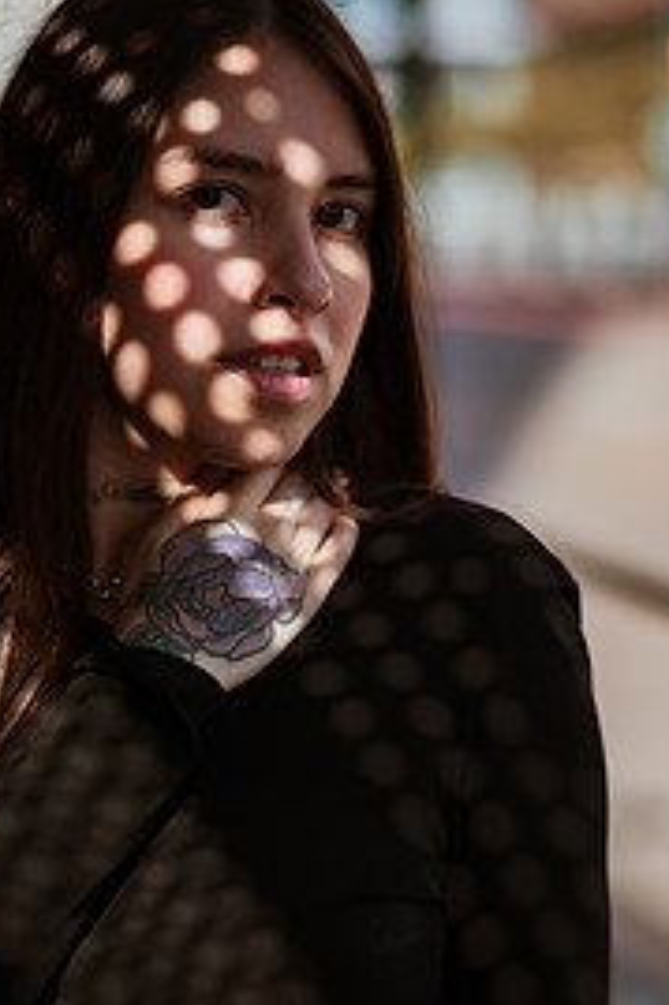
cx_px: 329
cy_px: 594
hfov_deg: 14.1
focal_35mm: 97
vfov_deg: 21.0
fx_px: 2707
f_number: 1.4
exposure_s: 1/1250
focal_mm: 58
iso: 50
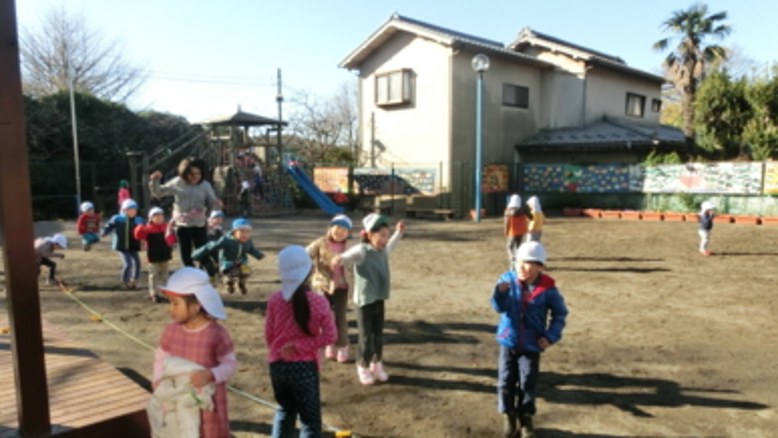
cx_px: 396
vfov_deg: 42.9
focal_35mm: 27
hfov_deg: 69.8
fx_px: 557
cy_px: 245
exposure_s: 1/1000
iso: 160
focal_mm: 4.24
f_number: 3
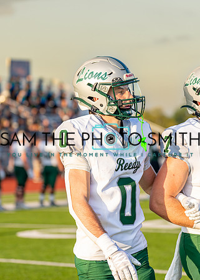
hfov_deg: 10.5
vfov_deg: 14.6
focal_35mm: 137
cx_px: 102
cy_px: 140
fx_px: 1091
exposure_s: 1/1600
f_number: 2.8
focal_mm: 88
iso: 320
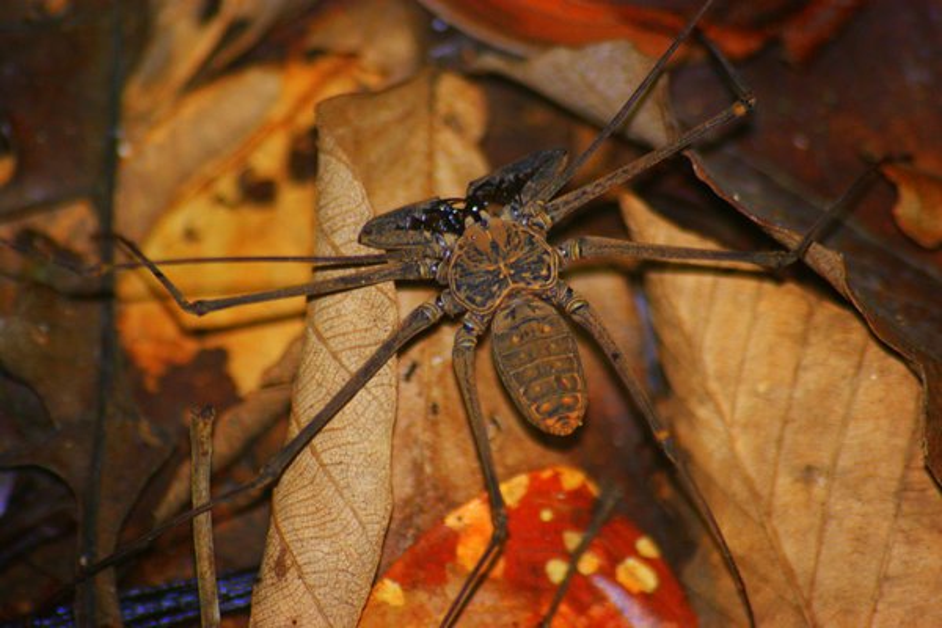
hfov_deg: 6.9
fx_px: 7849
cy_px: 314
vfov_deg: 4.6
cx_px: 471
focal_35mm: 300
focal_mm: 200
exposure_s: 1/125
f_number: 5
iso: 400
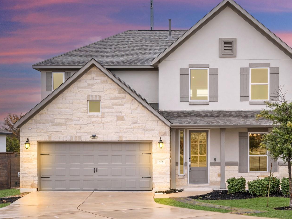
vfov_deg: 24.7
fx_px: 498
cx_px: 185
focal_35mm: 59
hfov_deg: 32.5
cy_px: 141
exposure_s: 1/60
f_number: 5
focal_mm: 18
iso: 100
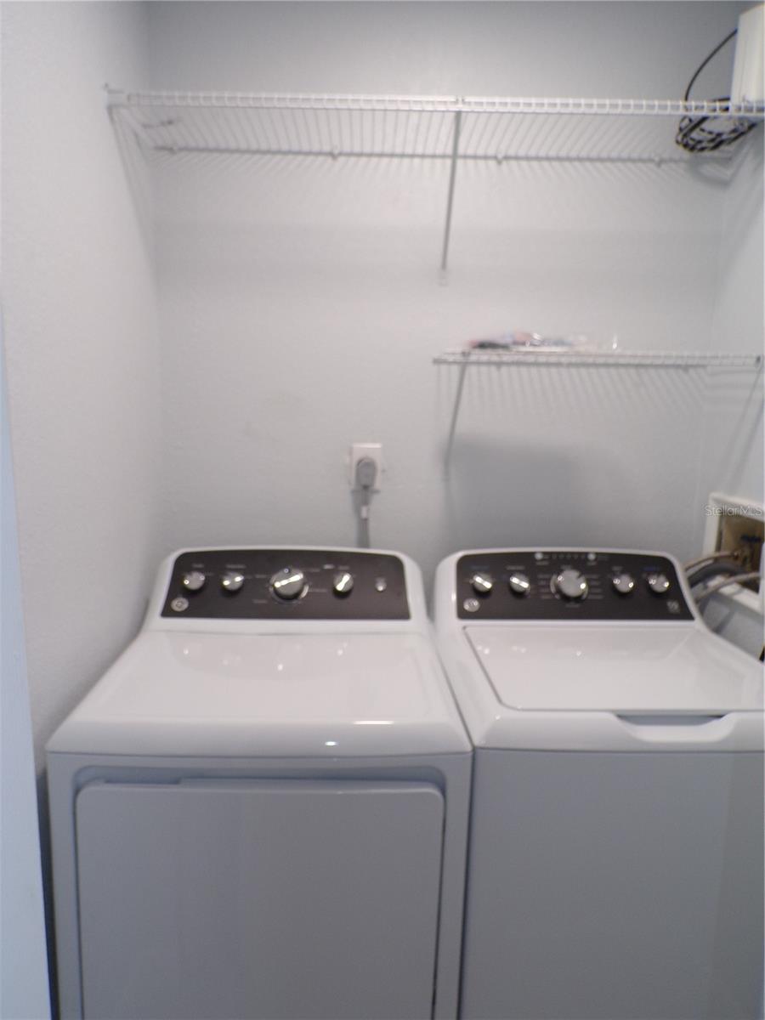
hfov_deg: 56.8
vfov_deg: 71.6
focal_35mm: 24
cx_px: 382
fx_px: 707
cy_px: 510
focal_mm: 4.3
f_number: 3
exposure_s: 1/34
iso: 80
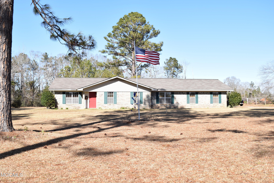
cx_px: 137
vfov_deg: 35.5
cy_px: 92
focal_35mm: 38
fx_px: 285
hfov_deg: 51.3
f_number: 6.3
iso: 100
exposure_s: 1/200
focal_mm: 25
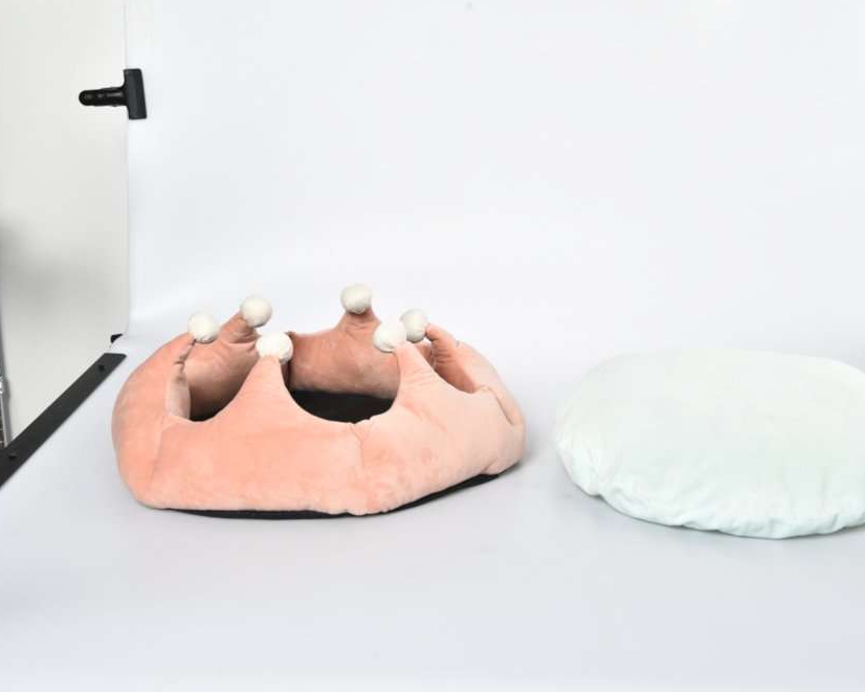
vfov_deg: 30.3
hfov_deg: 37.3
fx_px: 1280
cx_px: 485
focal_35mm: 50
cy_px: 347
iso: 320
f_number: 10
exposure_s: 1/125
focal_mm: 44
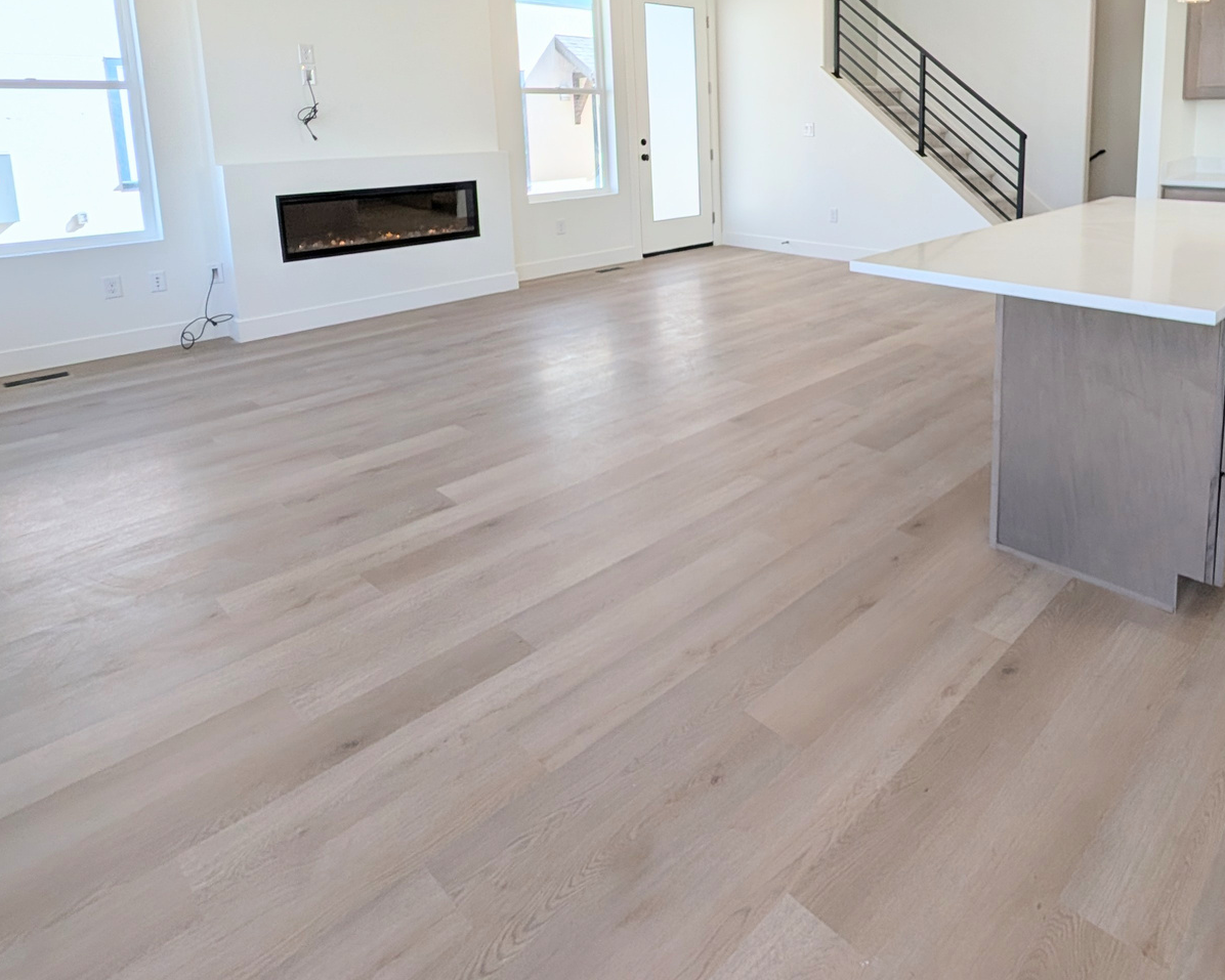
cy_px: 226
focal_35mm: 20
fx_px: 725
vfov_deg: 63.4
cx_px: 789
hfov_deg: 78.4
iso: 44
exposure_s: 1/1104
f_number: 1.7
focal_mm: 2.02
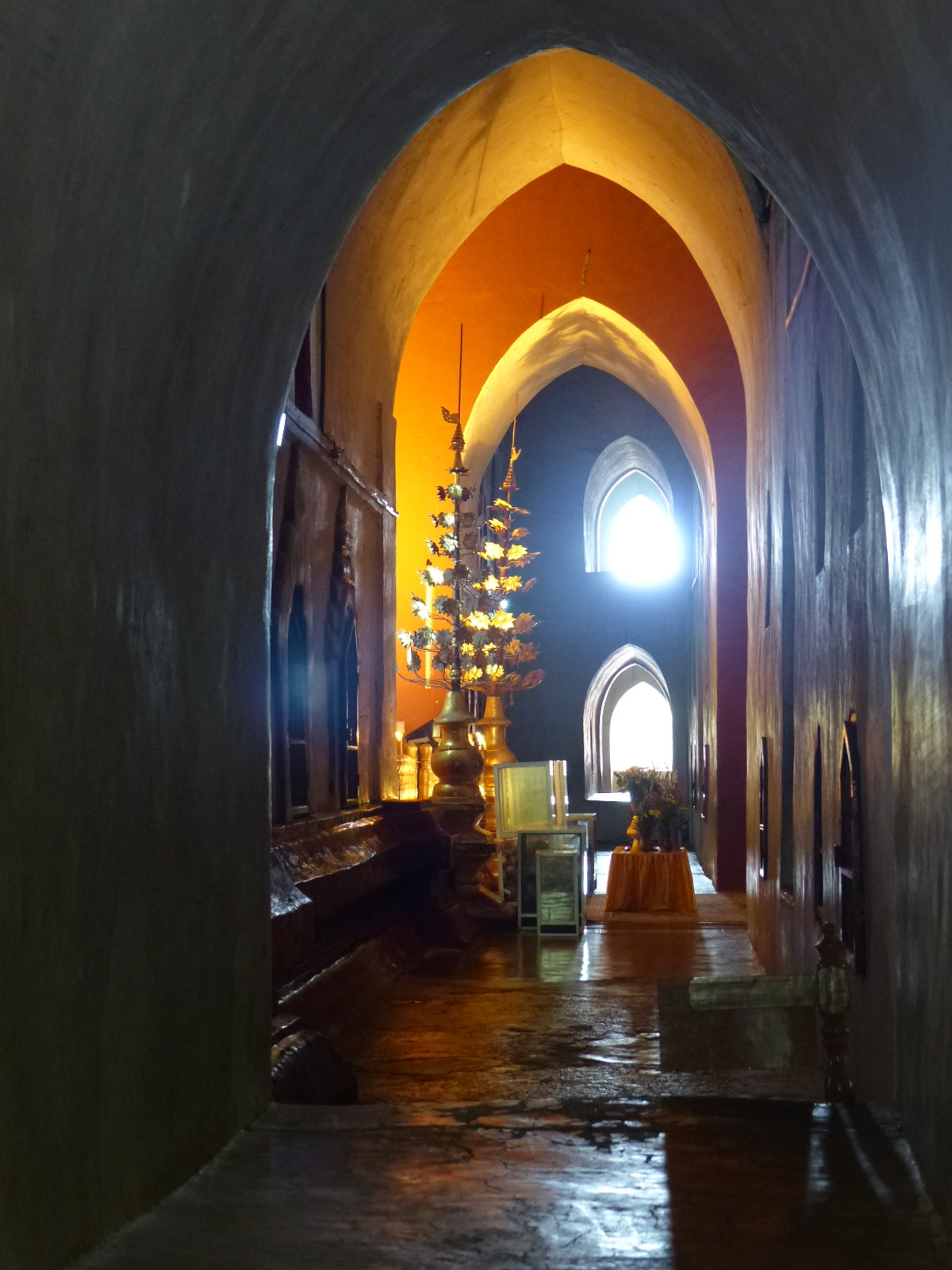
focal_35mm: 61
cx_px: 476
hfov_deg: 24.0
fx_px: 2237
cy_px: 635
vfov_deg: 31.7
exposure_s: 1/13
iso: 400
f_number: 2.8
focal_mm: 10.9
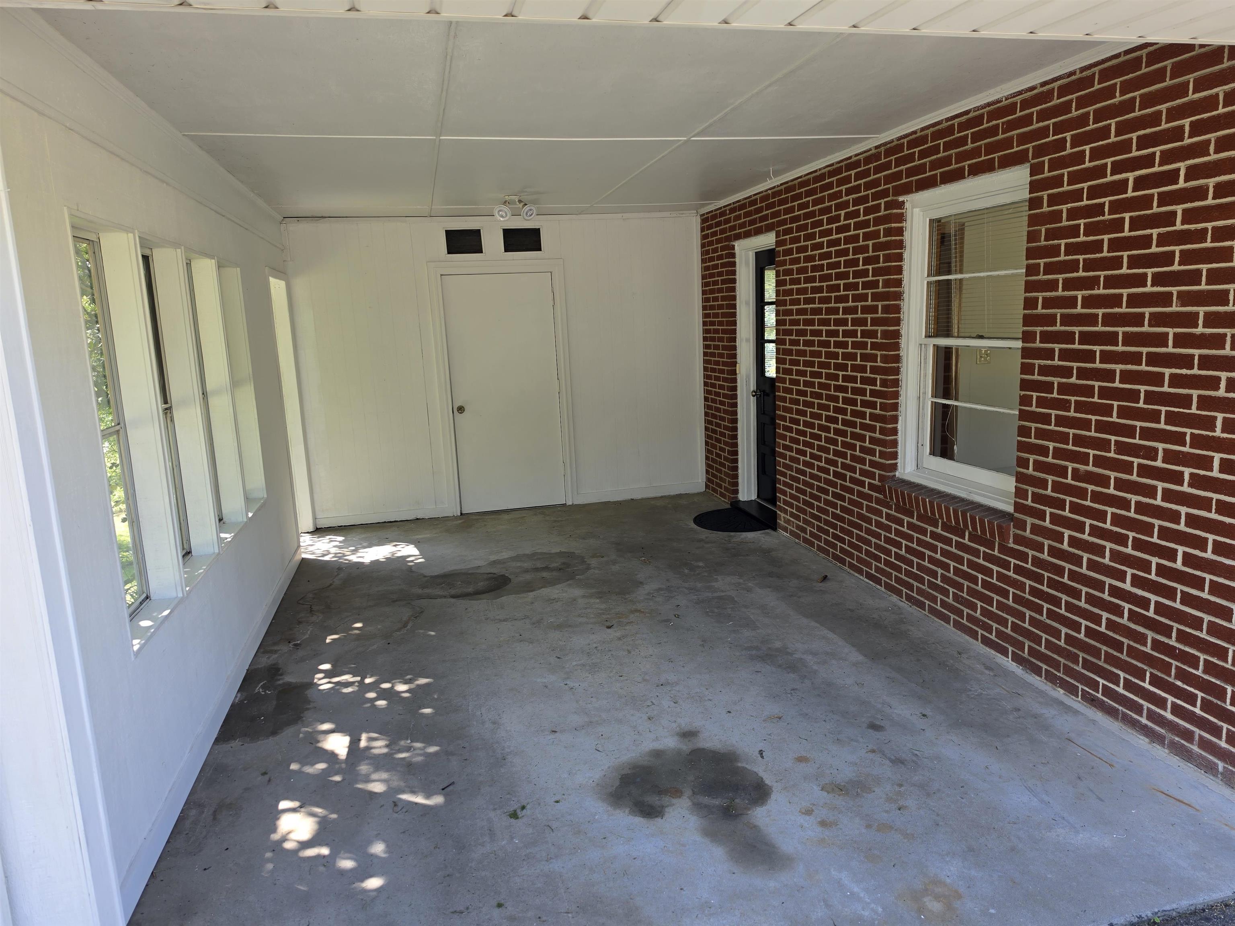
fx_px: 821
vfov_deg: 58.9
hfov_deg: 73.9
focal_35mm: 23
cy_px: 463
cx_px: 618
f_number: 1.4
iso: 25
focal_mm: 6.5
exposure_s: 1/180
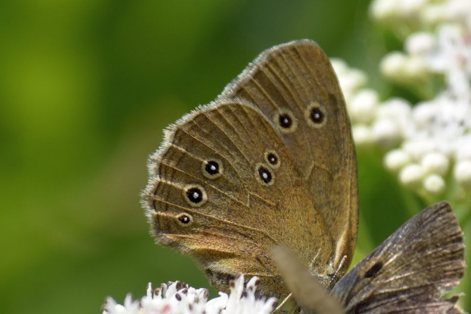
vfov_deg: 3.1
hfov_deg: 4.6
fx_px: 5885
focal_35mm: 450
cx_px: 236
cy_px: 157
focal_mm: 300
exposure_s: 1/1600
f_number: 6.3
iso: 400
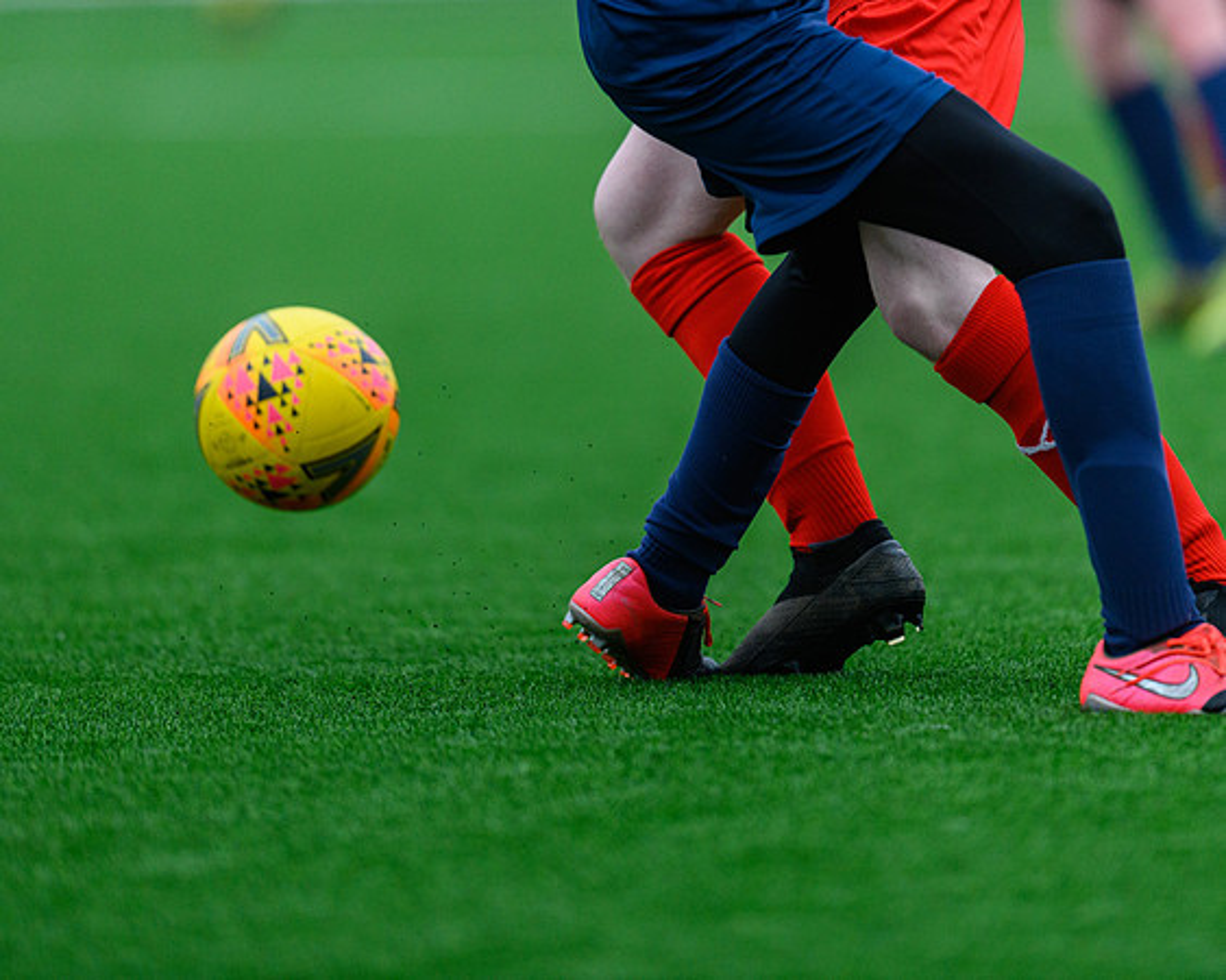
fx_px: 16360
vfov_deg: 3.4
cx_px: 613
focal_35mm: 451
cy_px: 490
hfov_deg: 4.3
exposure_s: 1/2000
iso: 3600
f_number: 2.8
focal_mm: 400
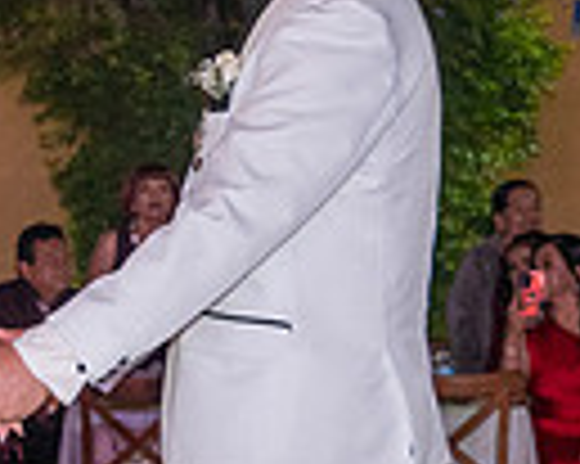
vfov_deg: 8.5
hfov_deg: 9.9
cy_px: 457
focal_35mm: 181
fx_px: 3105
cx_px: -580
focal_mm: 43
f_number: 5
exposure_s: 1/160
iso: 2000
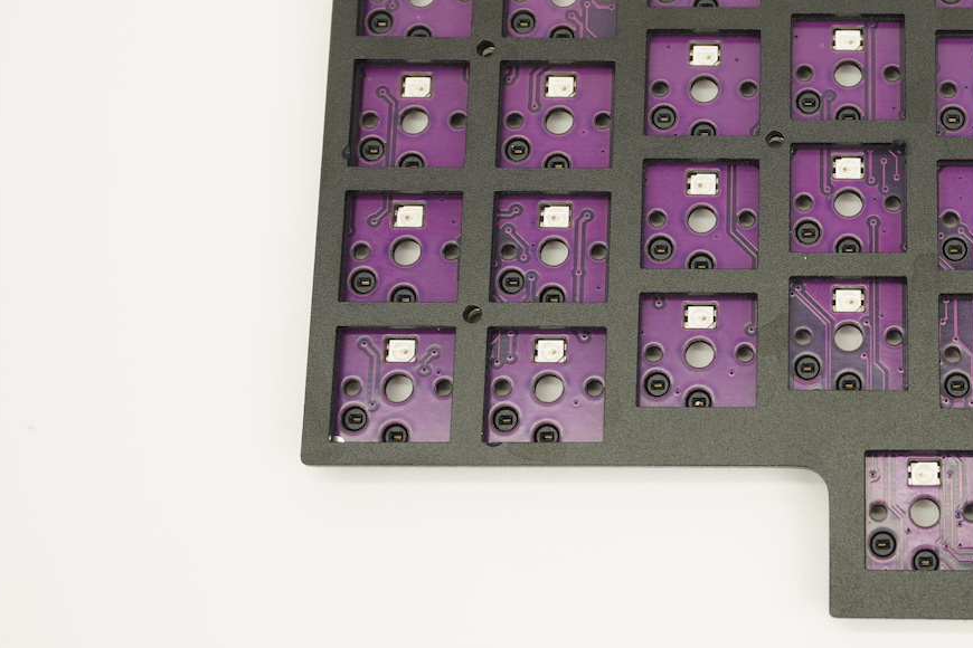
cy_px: 282
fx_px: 1888
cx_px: 822
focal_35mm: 70
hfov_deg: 28.1
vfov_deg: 19.5
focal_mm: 27
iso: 160
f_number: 6.3
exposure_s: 1/100
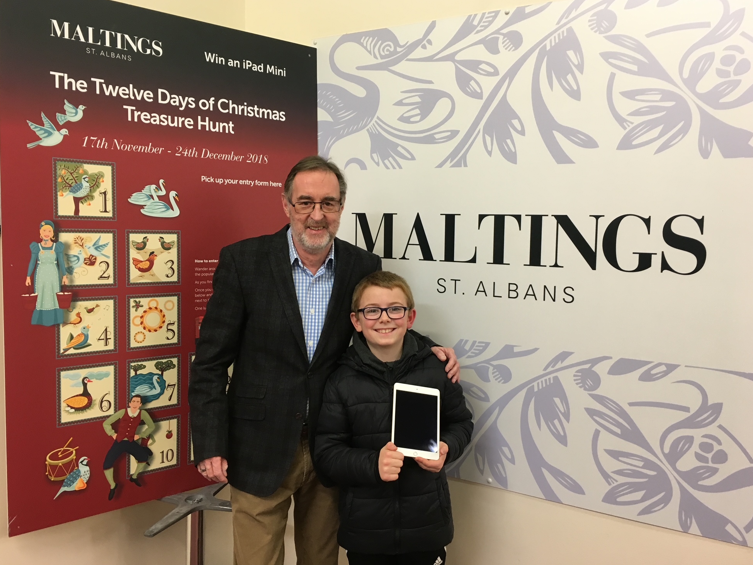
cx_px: 380
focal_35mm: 30
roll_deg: -0.3
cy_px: 275
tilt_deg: -5.7
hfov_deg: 60.0
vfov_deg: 46.8
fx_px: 653
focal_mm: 4.15
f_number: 2.2
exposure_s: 1/33
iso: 100
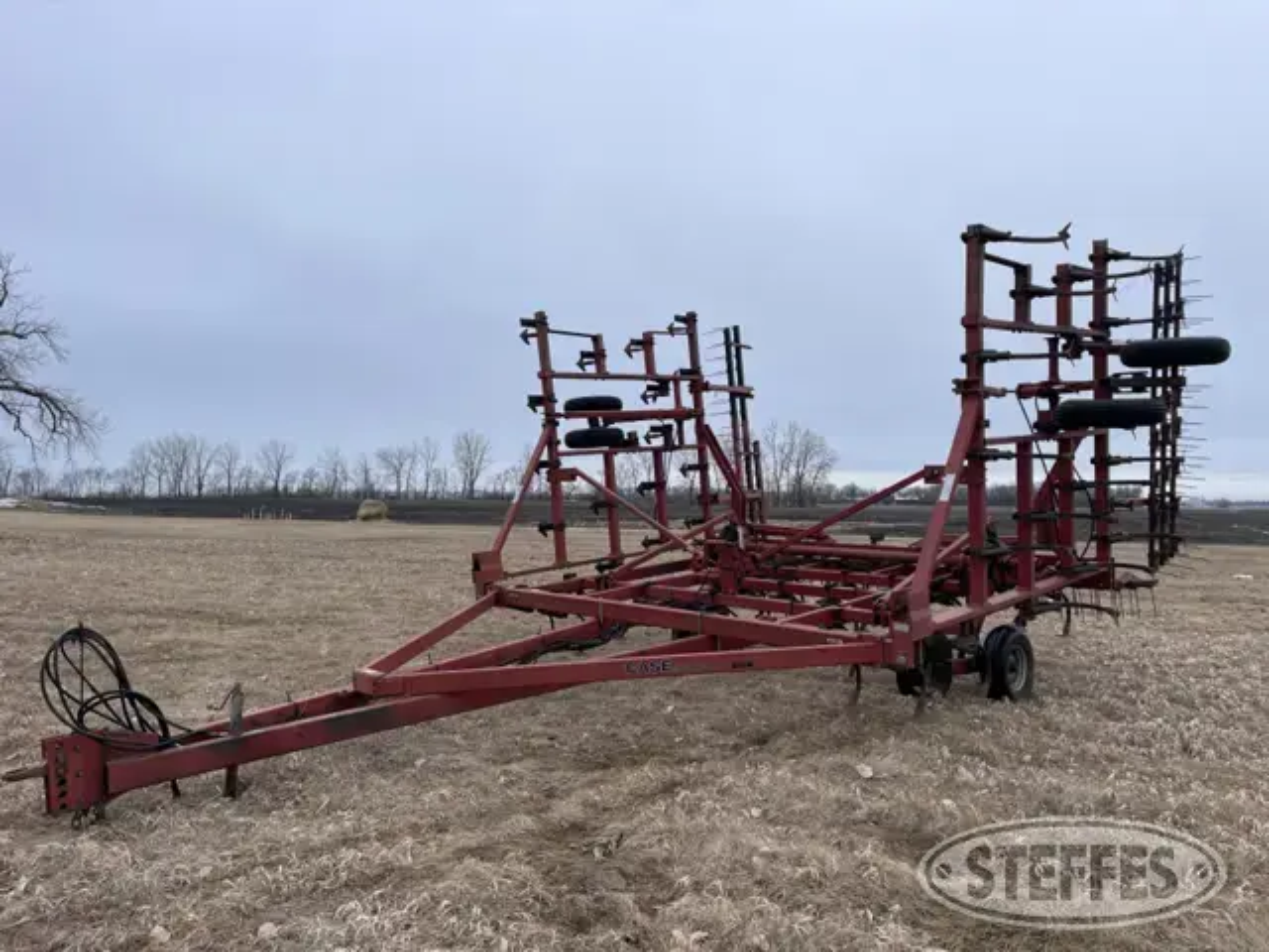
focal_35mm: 25
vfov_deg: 54.9
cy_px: 476
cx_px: 634
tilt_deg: +4.7
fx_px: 916
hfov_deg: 69.4
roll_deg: +0.7
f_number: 1.6
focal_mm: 5.1
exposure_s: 1/656
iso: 32
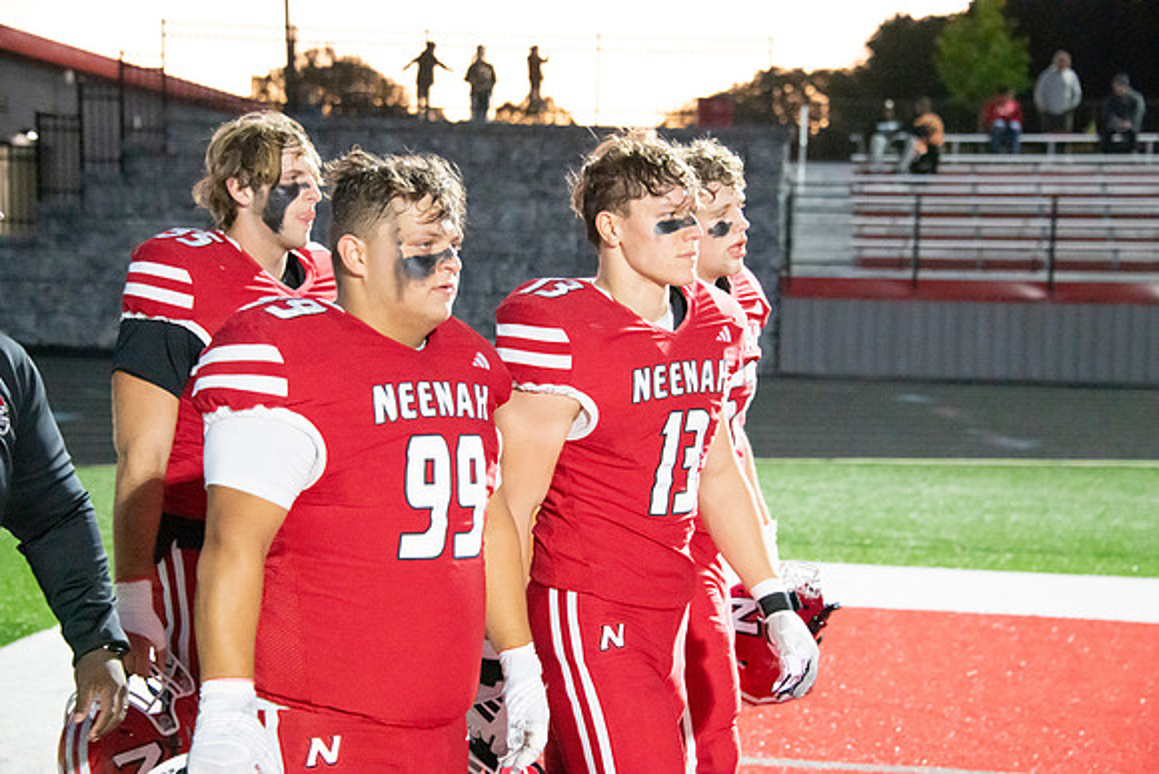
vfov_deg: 16.1
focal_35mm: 85
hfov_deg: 23.9
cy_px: 387
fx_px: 2737
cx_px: 580
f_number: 5.6
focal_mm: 85
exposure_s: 1/400
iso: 25600
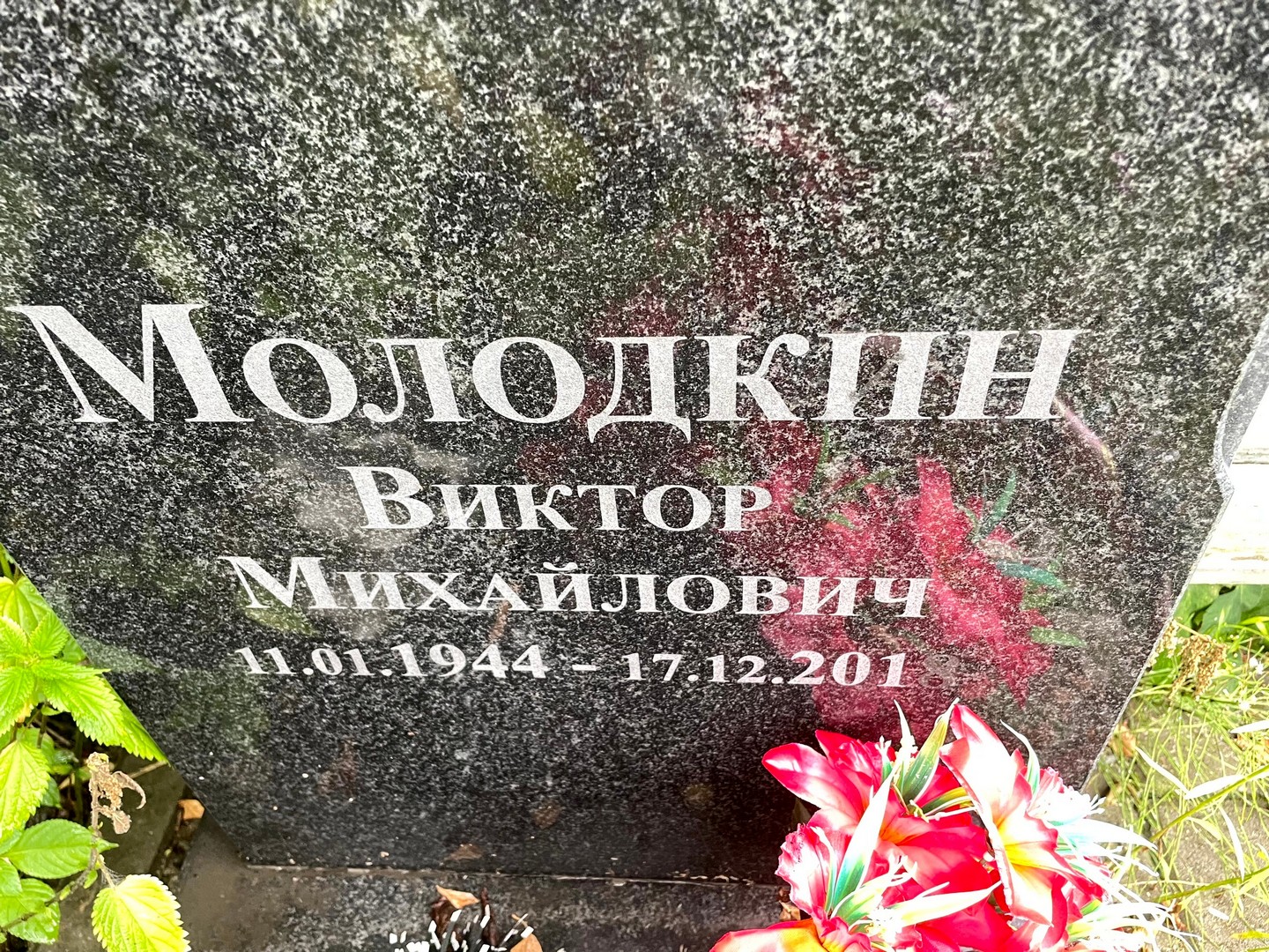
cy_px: 476
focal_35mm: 26
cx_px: 634
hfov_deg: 67.3
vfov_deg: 53.1
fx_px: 953
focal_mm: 4.2
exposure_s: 1/87
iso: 125
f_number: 1.6
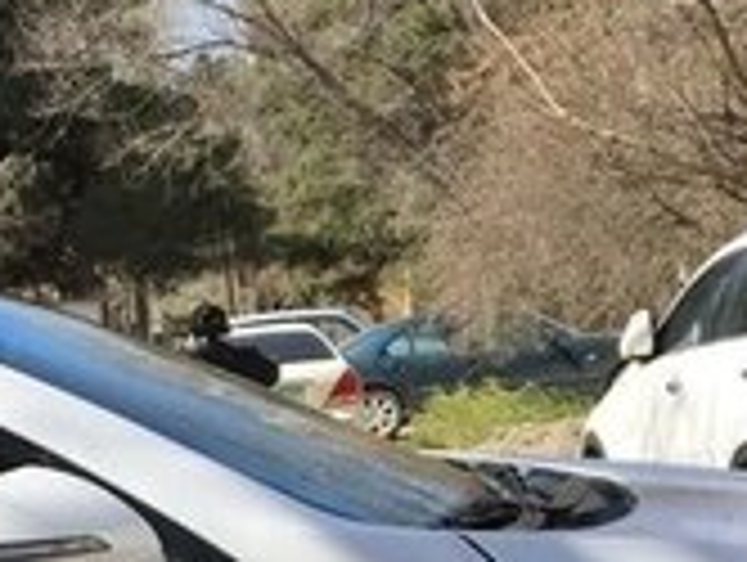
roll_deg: +7.7
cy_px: 758
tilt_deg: -7.0
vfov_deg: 12.5
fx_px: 2485
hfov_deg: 15.3
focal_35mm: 115
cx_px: -482
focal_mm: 4.15
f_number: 2.2
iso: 25
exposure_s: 1/986
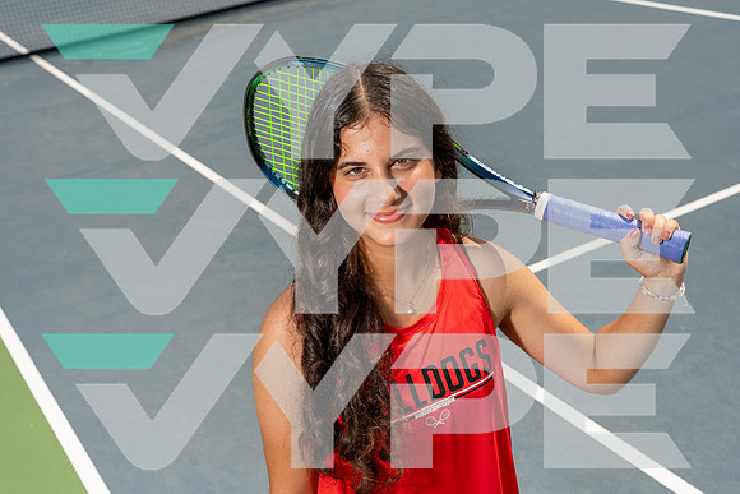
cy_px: 247
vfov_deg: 27.5
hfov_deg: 40.3
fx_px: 1007
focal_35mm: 49
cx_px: 370
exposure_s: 1/250
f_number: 8
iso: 100
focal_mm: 49
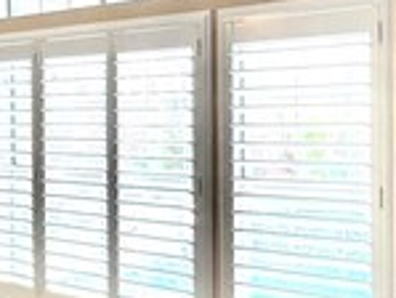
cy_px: 144
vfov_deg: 15.4
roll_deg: +0.3
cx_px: 202
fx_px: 1099
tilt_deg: -1.5
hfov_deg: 20.4
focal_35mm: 96
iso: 40
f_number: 2.2
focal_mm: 2.22
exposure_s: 1/196
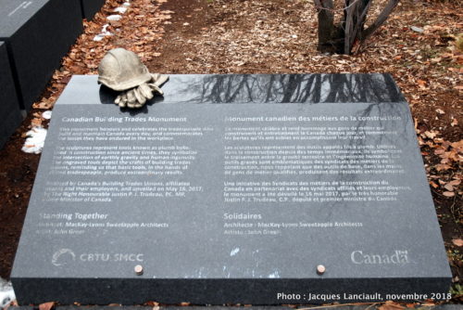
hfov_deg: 51.3
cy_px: 155
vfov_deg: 35.5
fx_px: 483
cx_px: 232
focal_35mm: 38
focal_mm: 25
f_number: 4.5
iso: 100
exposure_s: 1/80
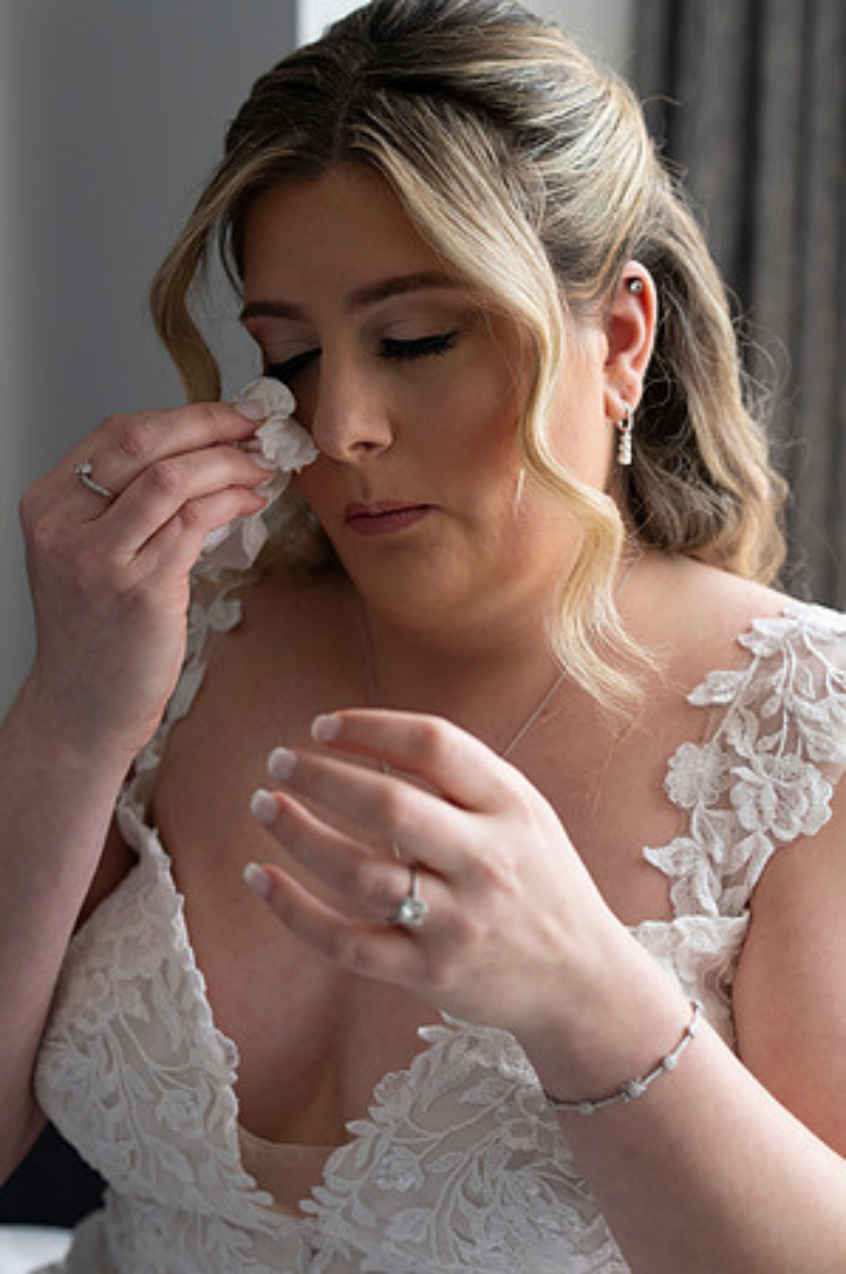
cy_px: 637
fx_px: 3003
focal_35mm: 85
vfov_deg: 23.9
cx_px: 423
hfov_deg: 16.0
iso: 1600
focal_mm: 85
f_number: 4
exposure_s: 1/1000
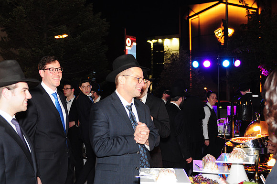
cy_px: 92
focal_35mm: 48
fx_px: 369
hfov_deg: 41.2
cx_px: 138
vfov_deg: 28.0
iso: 800
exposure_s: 1/60
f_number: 2.8
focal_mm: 32
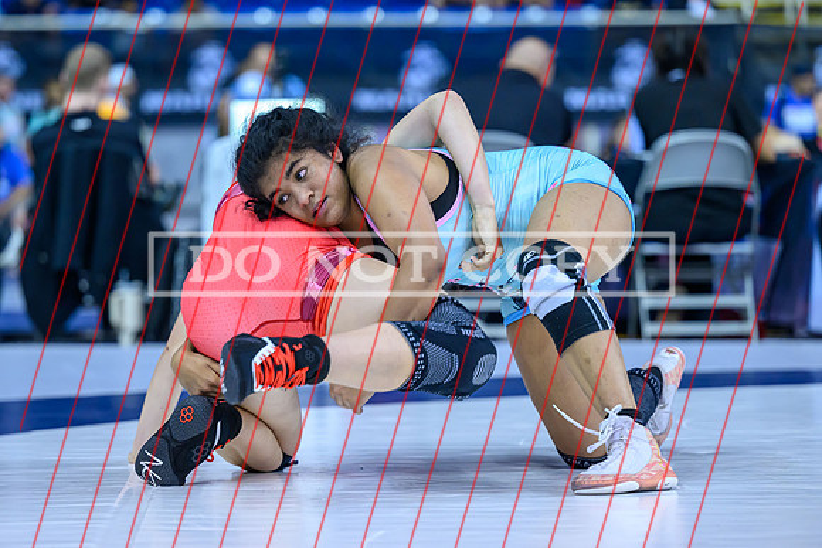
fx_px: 3563
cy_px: 282
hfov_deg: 13.2
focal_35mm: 156
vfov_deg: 8.8
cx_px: 354
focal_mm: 125
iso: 2500
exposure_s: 1/640
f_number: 2.8
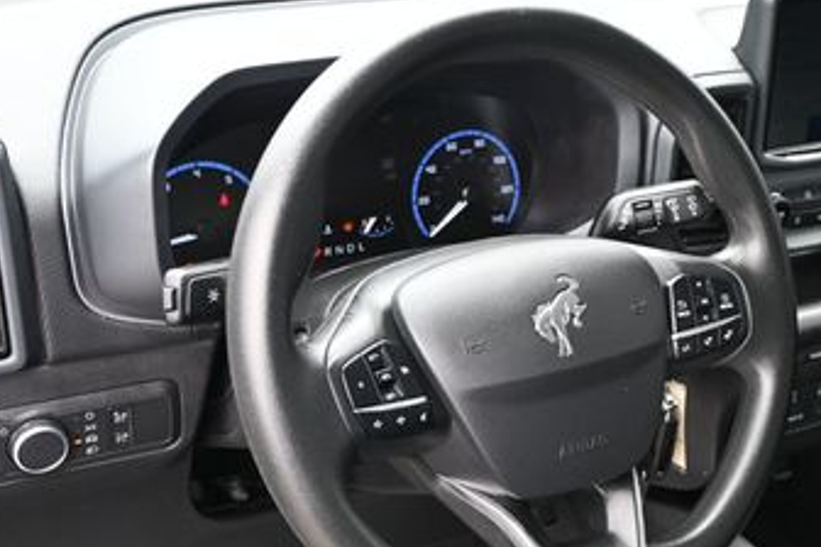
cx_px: 628
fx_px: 1367
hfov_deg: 32.7
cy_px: 405
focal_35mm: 60
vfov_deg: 22.4
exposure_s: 1/125
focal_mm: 21
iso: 560
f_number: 4
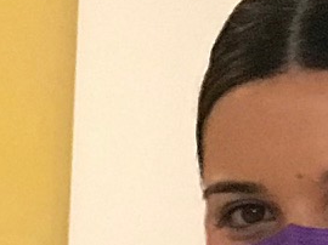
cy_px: 705
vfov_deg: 3.4
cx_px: -411
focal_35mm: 426
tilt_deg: -4.3
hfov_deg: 4.6
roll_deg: -2.1
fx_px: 4033
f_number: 2.8
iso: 500
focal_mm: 6.6
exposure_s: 1/50
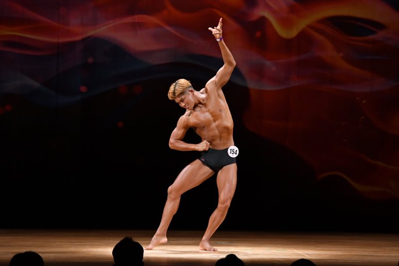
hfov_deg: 10.2
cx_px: 200
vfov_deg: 6.8
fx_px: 2238
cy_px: 133
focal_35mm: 202
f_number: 5.6
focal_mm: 135
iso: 3200
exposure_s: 1/400
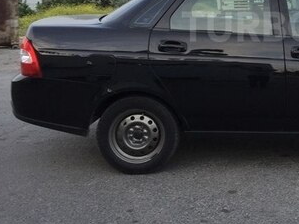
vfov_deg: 22.4
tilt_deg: -5.6
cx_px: 284
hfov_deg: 28.8
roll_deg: -3.2
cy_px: 26
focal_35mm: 64
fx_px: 553
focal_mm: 4.15
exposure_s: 1/50
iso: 32
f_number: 2.2
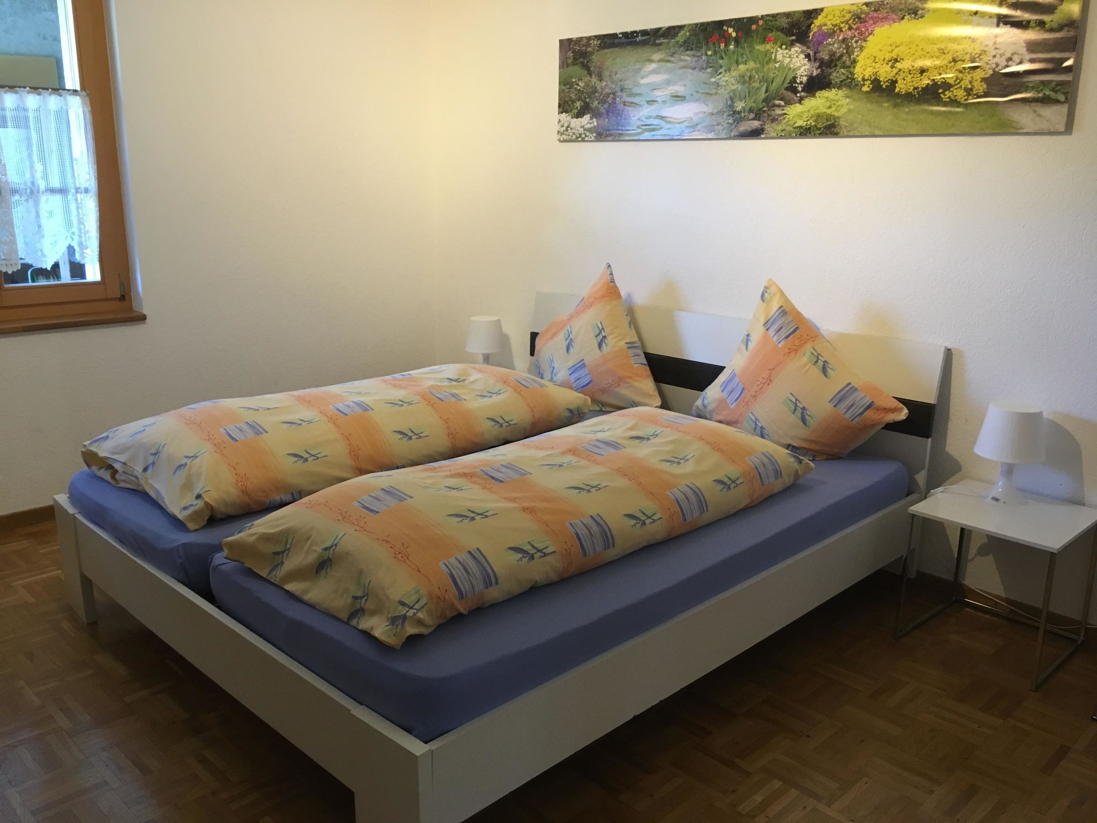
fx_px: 919
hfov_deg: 61.7
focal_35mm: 29
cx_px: 548
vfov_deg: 48.2
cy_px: 412
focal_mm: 4.15
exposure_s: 1/33
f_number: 2.2
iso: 125
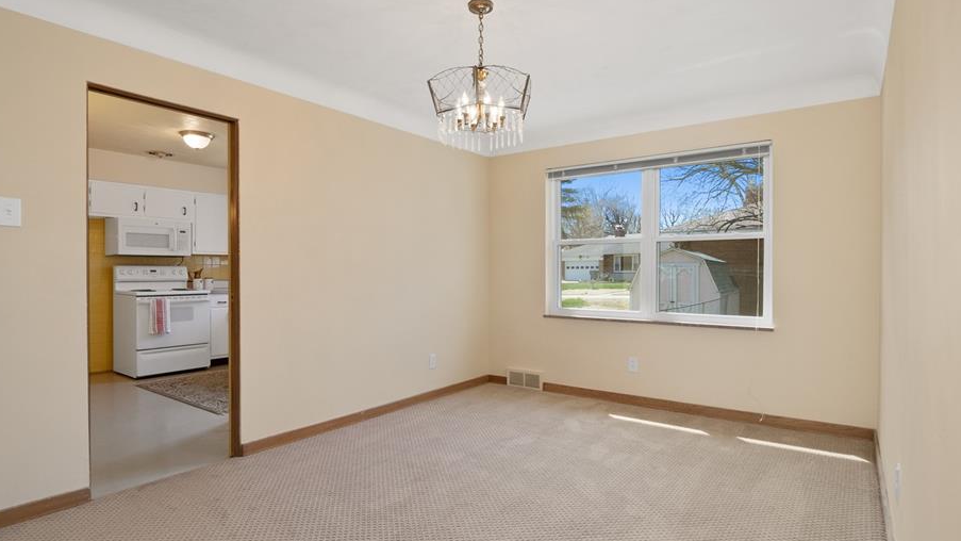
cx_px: 480
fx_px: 484
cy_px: 289
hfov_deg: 89.6
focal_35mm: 19
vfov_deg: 58.3
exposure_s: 1/15
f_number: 7.1
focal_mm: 8
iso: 400
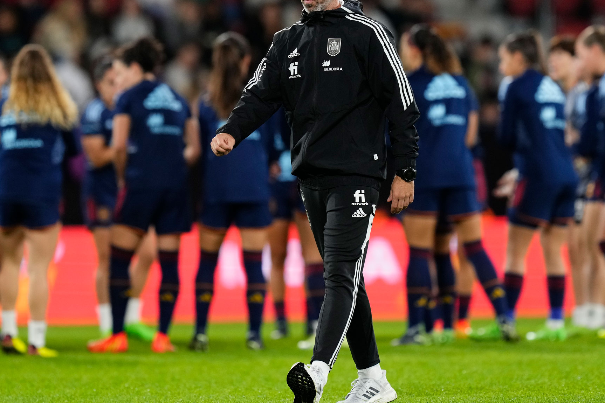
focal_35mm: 556
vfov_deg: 2.5
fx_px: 9342
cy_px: 139
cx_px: 283
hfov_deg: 3.7
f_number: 3.5
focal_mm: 400
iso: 2500
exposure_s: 1/1250
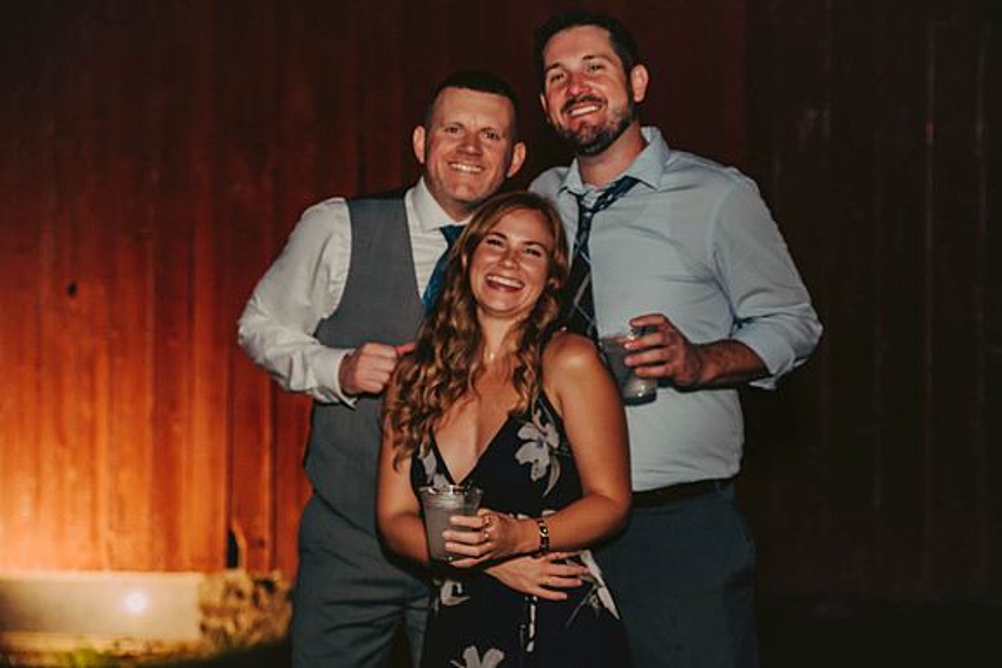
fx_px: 1531
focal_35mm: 55
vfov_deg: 24.6
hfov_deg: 36.2
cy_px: 334
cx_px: 501
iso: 1250
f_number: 2.8
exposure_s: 1/125
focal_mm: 55
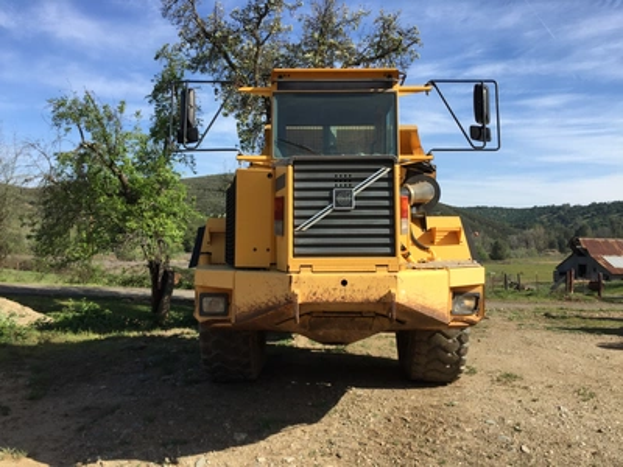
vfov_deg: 48.2
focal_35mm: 29
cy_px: 234
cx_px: 312
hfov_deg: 61.7
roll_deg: -1.2
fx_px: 522
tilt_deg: -0.1
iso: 32
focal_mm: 4.15
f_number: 2.2
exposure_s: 1/1464
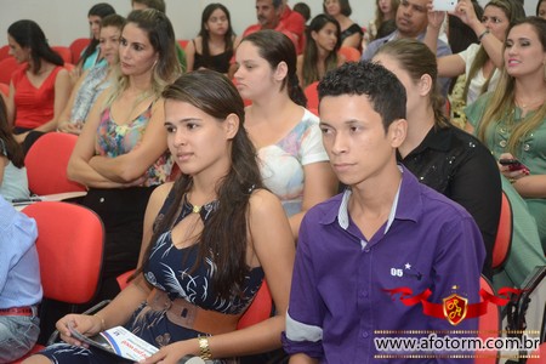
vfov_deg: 20.6
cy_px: 182
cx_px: 273
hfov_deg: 30.5
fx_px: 1001
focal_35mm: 66
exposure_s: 1/80
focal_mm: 44
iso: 1600
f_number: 4.5
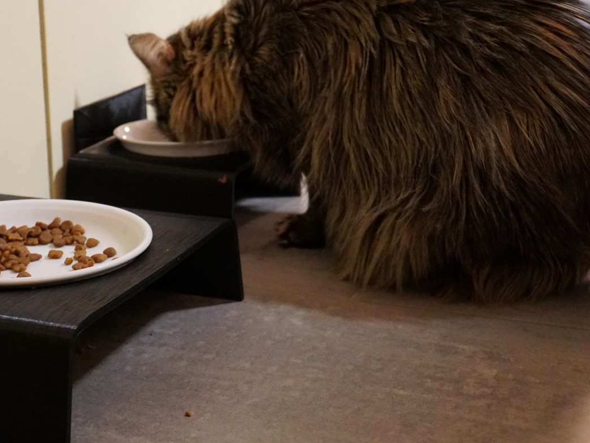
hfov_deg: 30.5
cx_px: 196
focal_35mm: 63
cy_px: 208
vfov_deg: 23.3
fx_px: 1074
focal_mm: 28
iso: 6400
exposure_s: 1/50
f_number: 4
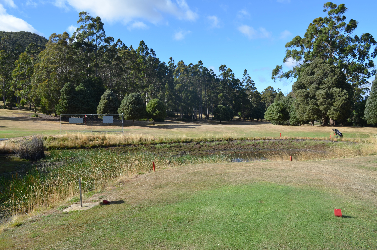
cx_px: 188
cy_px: 125
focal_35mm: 30
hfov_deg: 62.0
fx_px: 314
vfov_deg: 43.4
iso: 100
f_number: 8
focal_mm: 20
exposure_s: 1/180
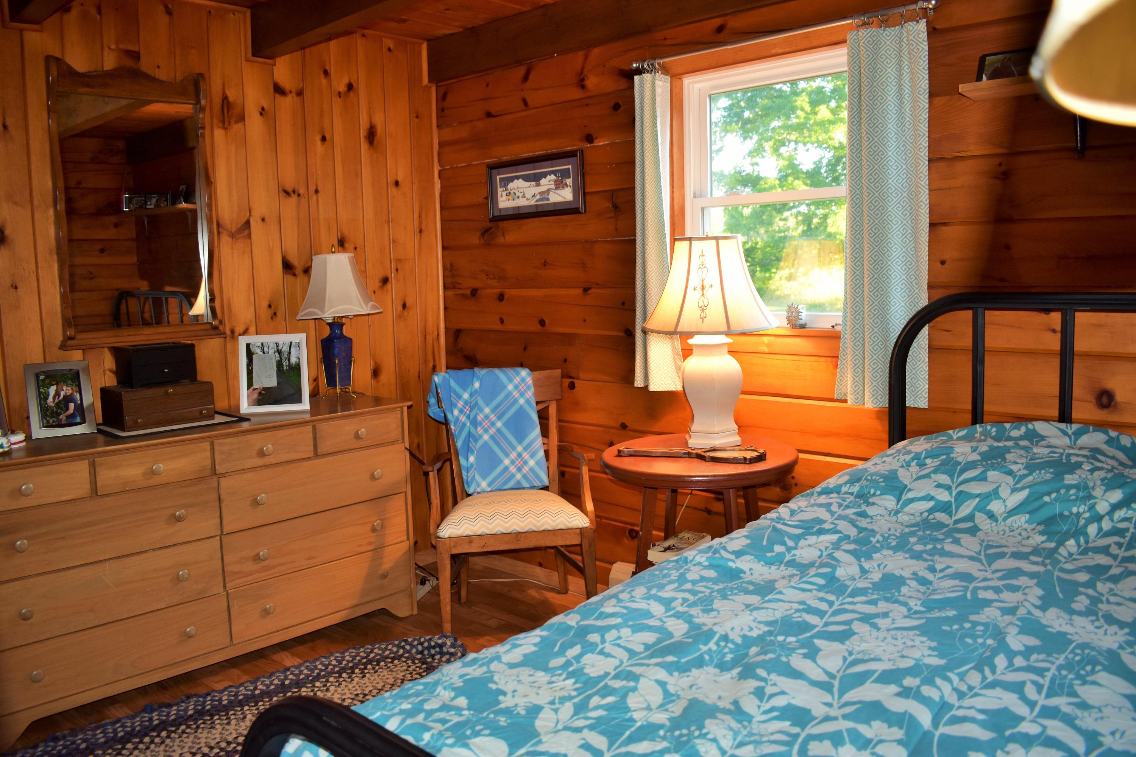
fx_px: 852
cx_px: 568
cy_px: 378
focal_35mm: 27
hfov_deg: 67.4
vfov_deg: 47.9
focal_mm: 18
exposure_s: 1/40
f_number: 3.5
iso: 400
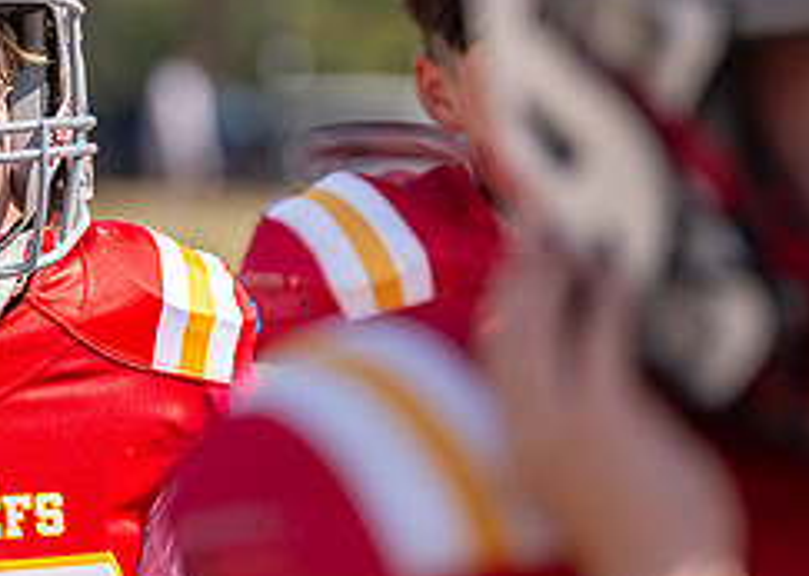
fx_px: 7666
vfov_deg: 4.3
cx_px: -97
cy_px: 213
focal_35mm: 334
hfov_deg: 6.0
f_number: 2.8
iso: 100
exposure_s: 1/2000
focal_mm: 110
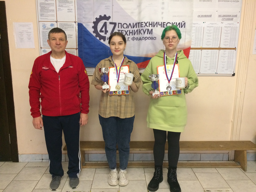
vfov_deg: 48.2
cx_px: 128
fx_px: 214
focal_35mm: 29
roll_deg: +0.3
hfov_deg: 61.7
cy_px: 96
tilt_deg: -15.1
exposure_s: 1/33
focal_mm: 4.15
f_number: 2.2
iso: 320
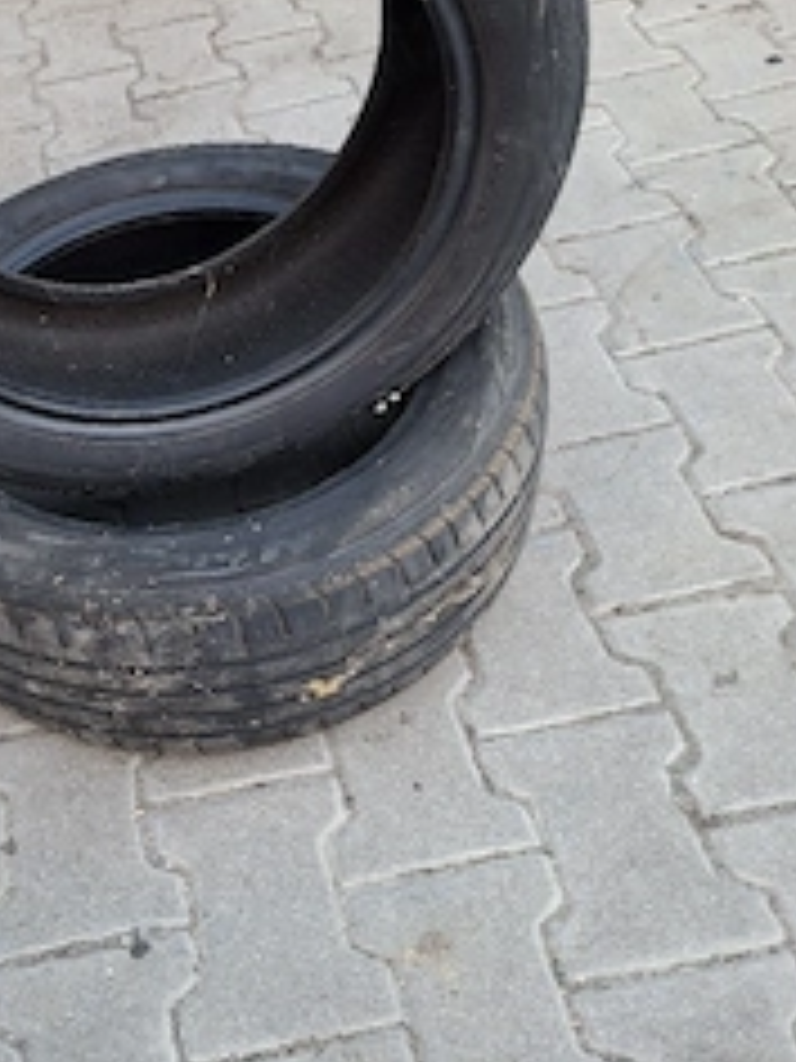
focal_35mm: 39
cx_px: 153
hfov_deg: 35.6
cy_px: 454
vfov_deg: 47.7
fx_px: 1196
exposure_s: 1/100
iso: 160
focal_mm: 5.54
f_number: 1.8
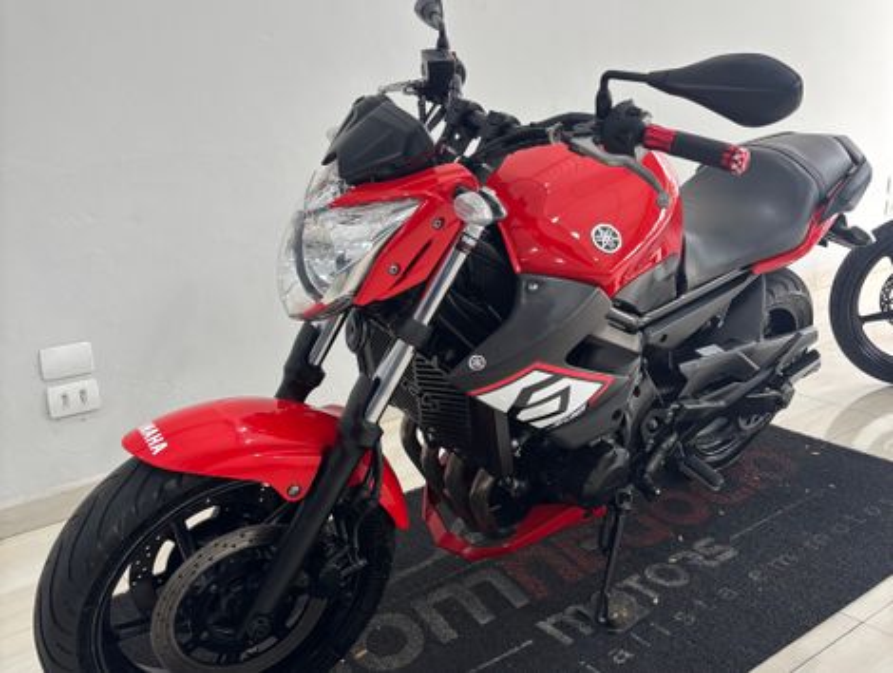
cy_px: 336
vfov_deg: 53.2
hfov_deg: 67.2
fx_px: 672
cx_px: 446
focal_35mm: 26
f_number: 1.6
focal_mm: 5.96
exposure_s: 1/120
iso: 125
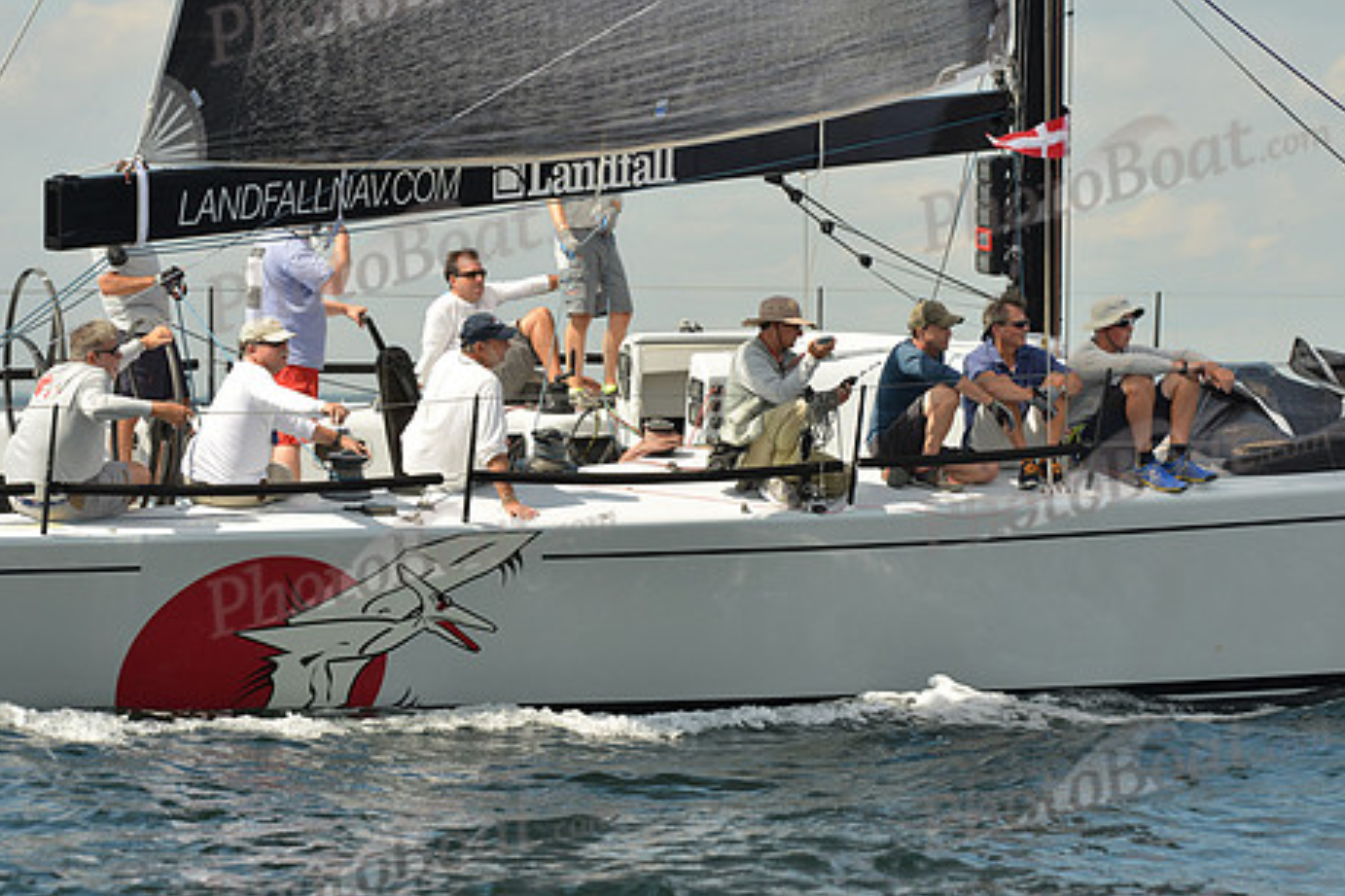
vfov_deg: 8.1
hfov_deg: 12.1
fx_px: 6349
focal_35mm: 170
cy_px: 369
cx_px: 770
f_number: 7.1
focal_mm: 135
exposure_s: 1/1250
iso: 320
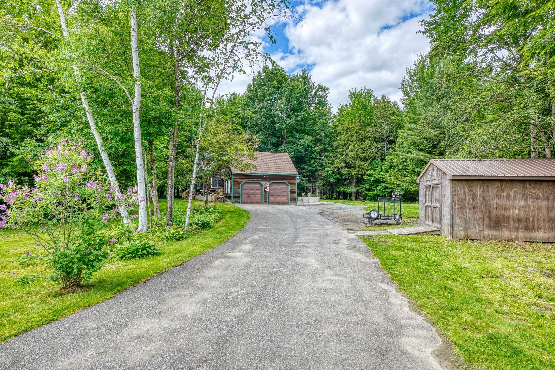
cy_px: 185
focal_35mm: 19
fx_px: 293
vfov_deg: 64.6
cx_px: 278
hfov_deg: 86.9
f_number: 11
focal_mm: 13
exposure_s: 1/30
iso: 125
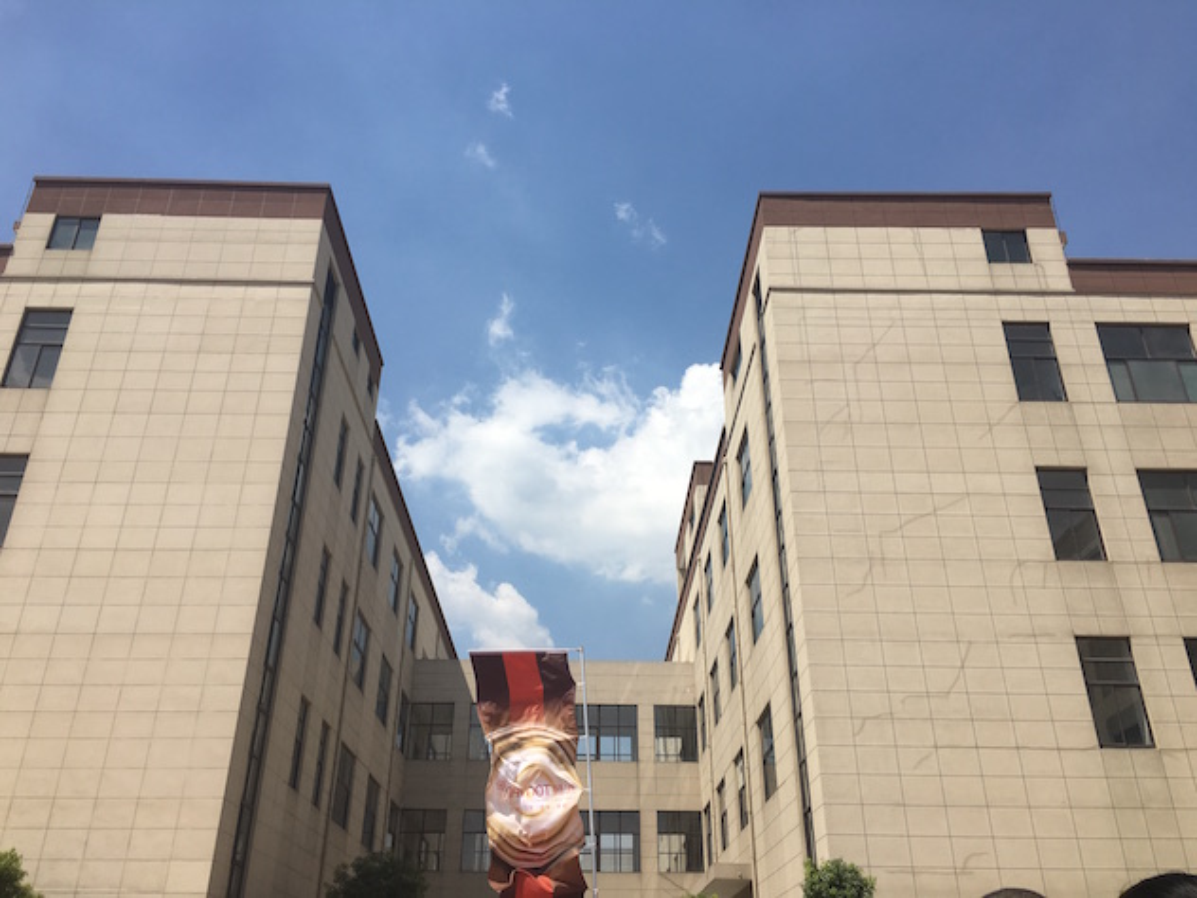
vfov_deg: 48.2
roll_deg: -0.4
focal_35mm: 29
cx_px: 598
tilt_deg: +29.0
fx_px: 1003
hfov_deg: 61.7
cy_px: 449
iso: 25
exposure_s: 1/2653
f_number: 2.2
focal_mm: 4.15
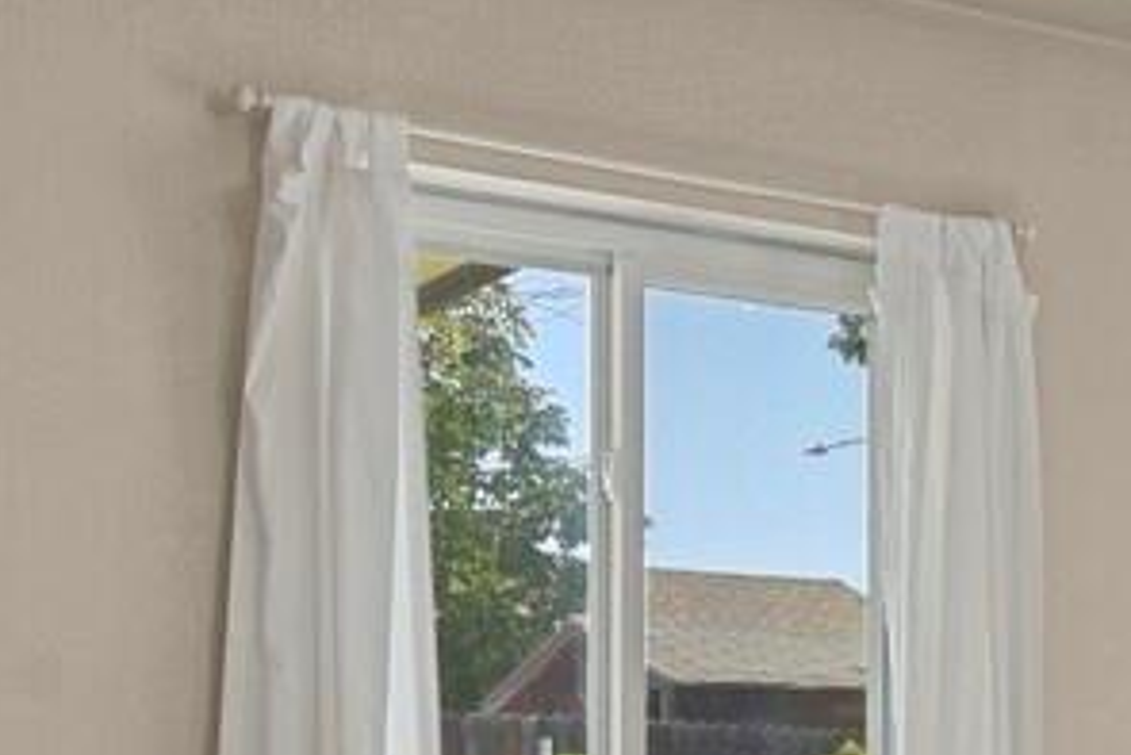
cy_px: 897
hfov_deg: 20.1
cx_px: 1501
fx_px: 2892
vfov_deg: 14.4
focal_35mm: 92
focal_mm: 17
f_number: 8
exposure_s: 1/2
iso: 250
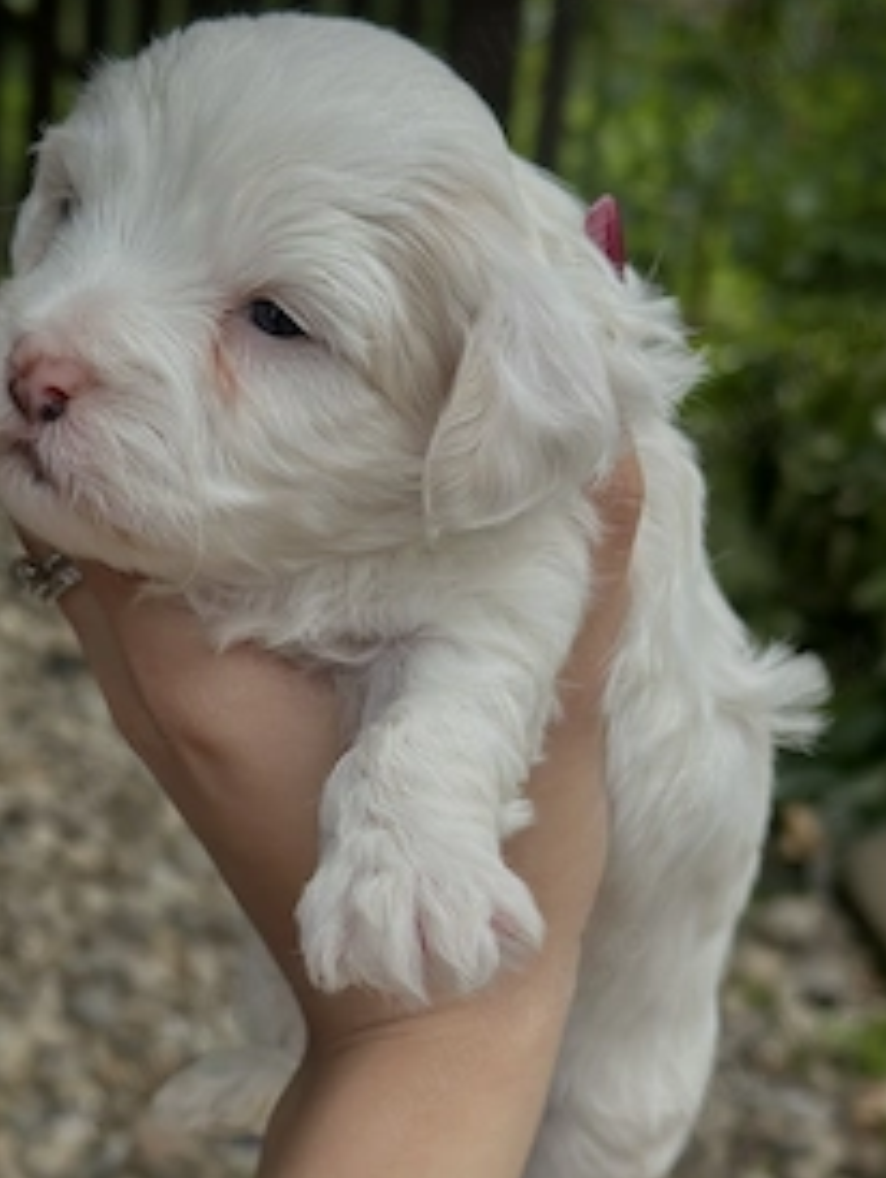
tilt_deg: -21.8
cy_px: 765
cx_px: 361
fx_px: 2385
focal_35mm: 70
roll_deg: -7.1
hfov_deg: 21.0
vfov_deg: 27.6
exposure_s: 1/2252
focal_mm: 6.86
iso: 100
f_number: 1.78
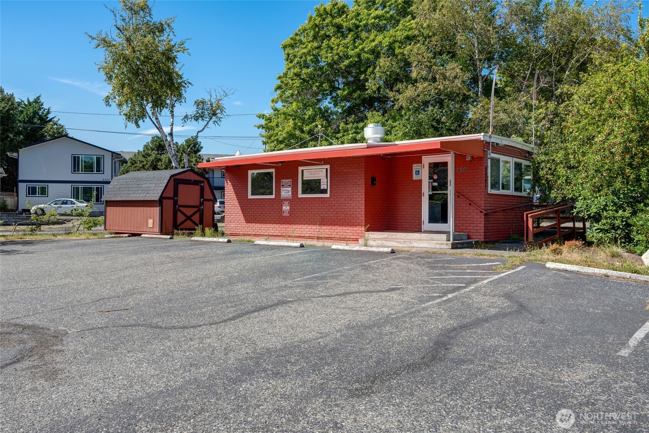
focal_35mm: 30
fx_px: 532
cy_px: 216
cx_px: 324
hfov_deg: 62.8
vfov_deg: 44.3
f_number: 10
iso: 400
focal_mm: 29.5
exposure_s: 1/500
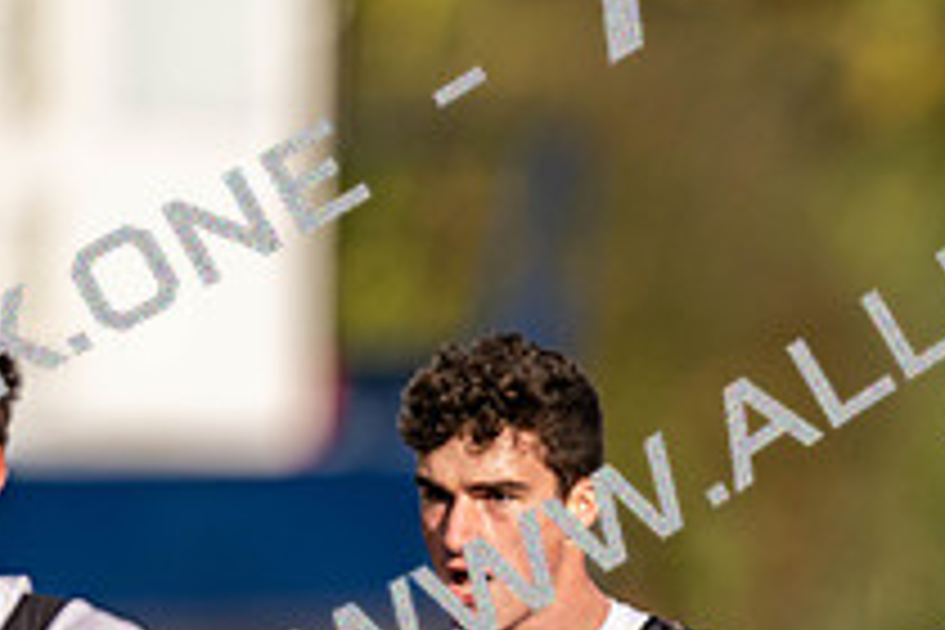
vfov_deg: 0.8
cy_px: 720
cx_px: 837
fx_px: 43545
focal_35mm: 1659
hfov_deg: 1.2
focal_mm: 600
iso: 100
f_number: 4
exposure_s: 1/2500
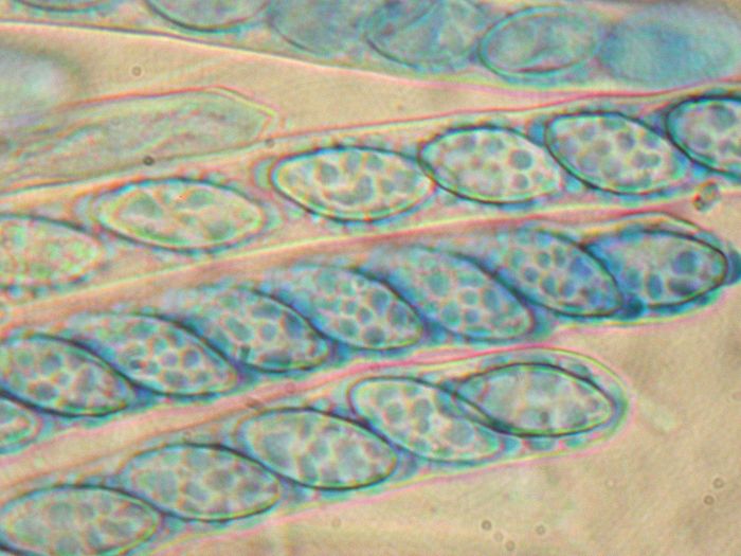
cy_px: 278
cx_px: 370
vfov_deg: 10.7
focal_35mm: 138
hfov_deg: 14.3
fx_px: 2954
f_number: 4.7
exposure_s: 1/1.9
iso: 400
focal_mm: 28.6
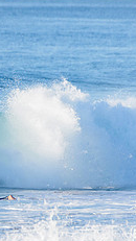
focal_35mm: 1313
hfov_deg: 0.9
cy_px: 155
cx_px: -152
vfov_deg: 1.6
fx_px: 8415
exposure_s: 1/2000
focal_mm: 500
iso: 280
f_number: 5.6
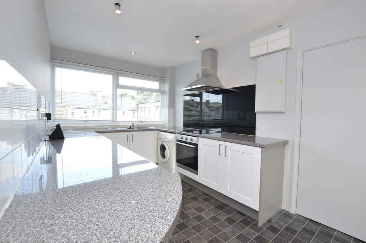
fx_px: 152
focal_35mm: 15
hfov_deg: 100.4
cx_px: 183
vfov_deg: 77.2
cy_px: 122
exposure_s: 1/15
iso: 400
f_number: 11
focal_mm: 10
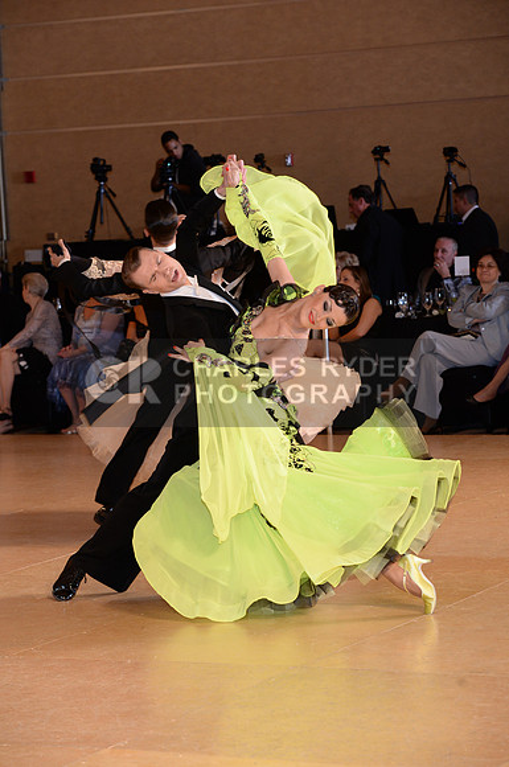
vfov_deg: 18.3
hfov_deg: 12.2
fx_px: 2382
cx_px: 254
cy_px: 384
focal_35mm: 112
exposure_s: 1/250
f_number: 5.6
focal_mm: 112
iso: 2000
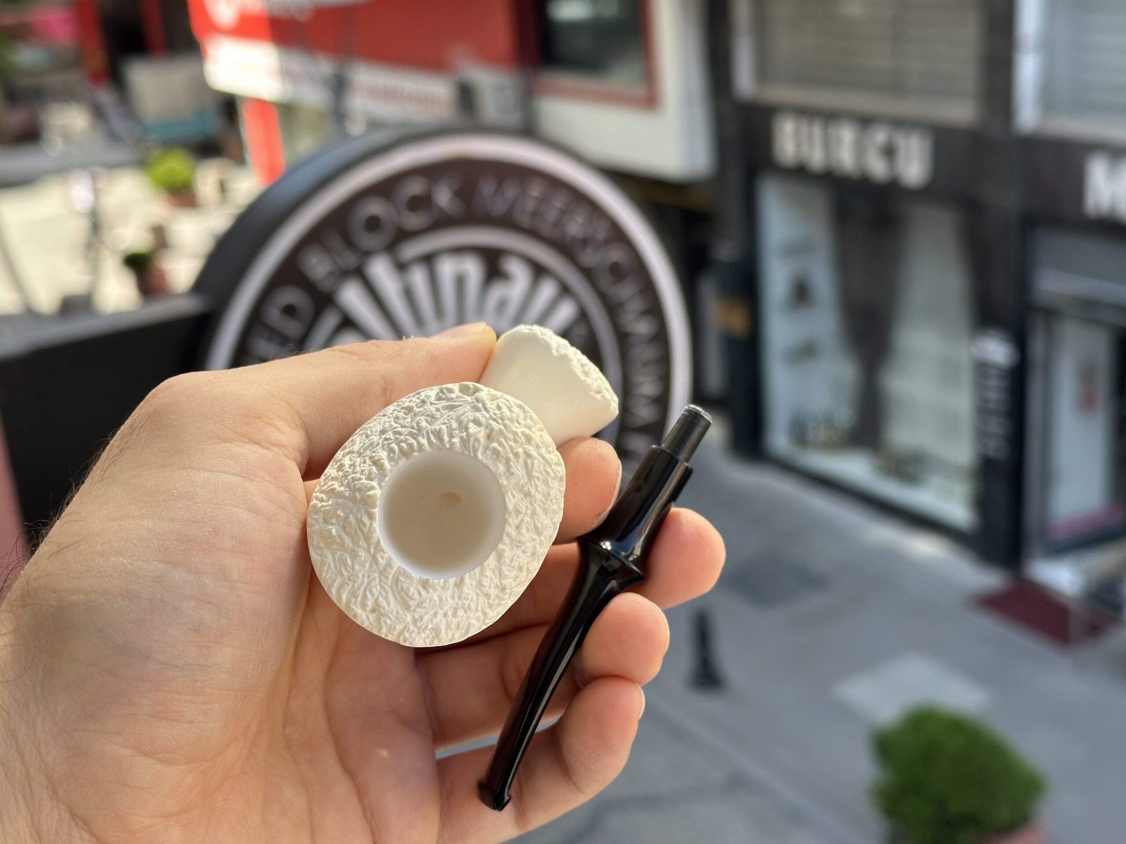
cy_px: 422
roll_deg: +5.2
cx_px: 563
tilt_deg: -19.6
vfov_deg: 30.3
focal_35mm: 48
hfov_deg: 39.7
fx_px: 1561
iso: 64
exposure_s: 1/552
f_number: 1.78
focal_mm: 6.86
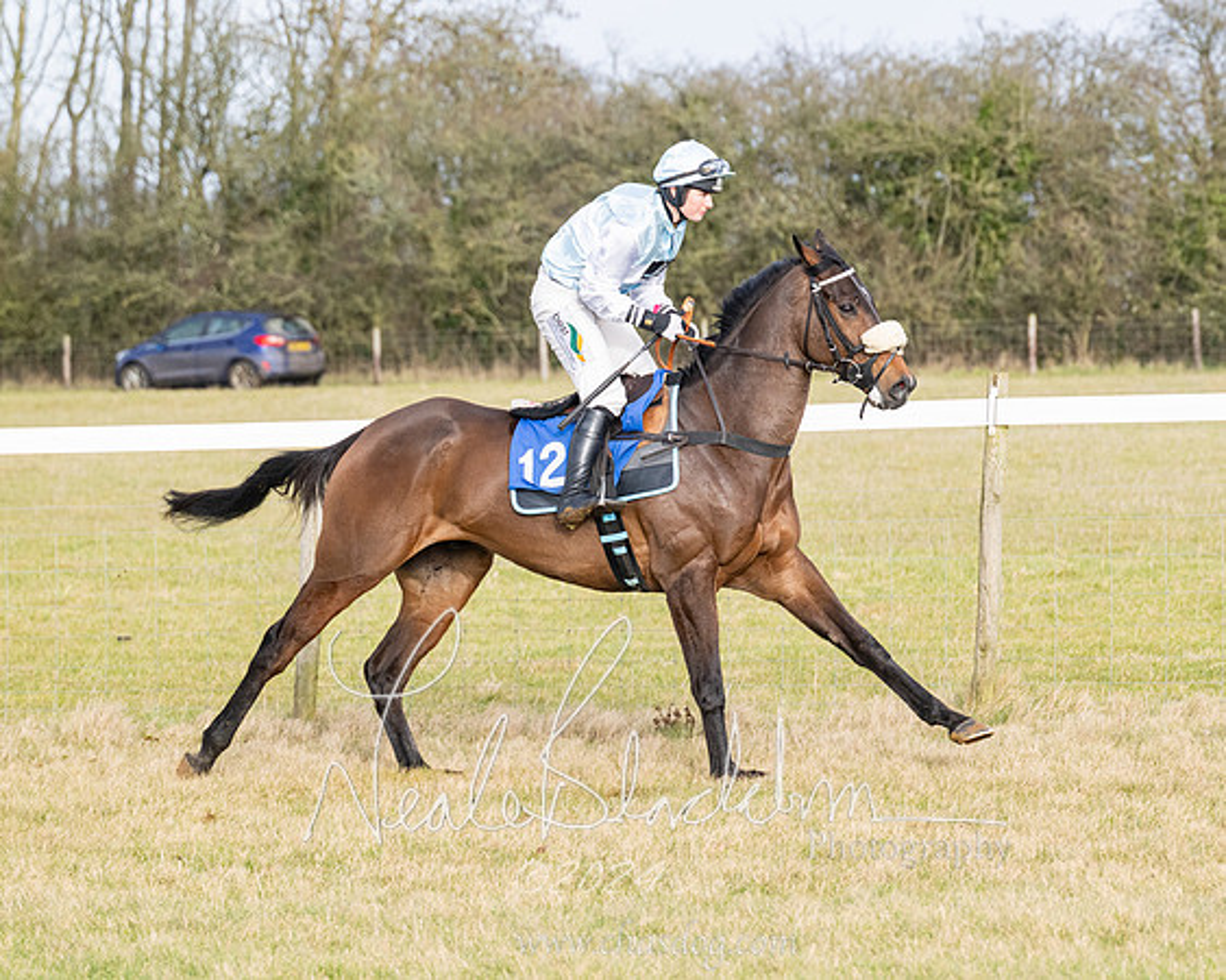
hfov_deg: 9.9
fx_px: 7077
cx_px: 813
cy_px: 503
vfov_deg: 7.9
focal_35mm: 195
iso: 800
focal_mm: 140
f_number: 5
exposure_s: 1/2000
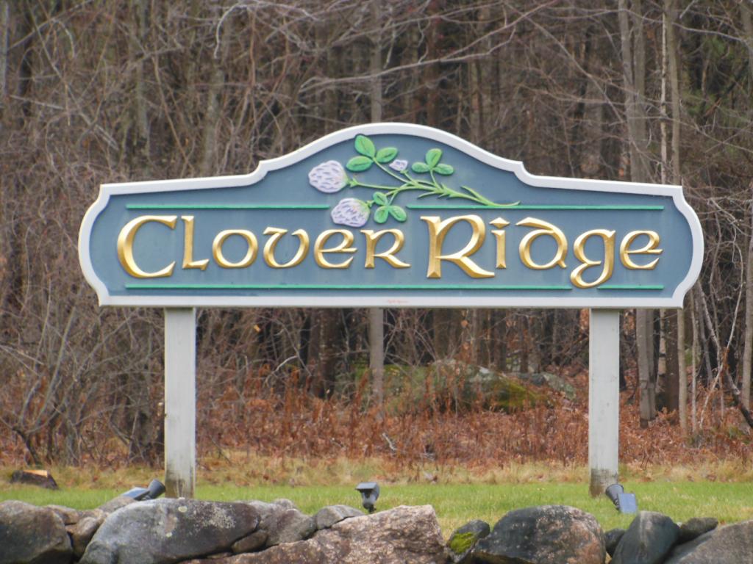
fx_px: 6395
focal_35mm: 294
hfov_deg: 6.7
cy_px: 282
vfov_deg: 5.1
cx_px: 376
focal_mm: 52.5
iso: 320
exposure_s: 1/60
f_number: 5.8
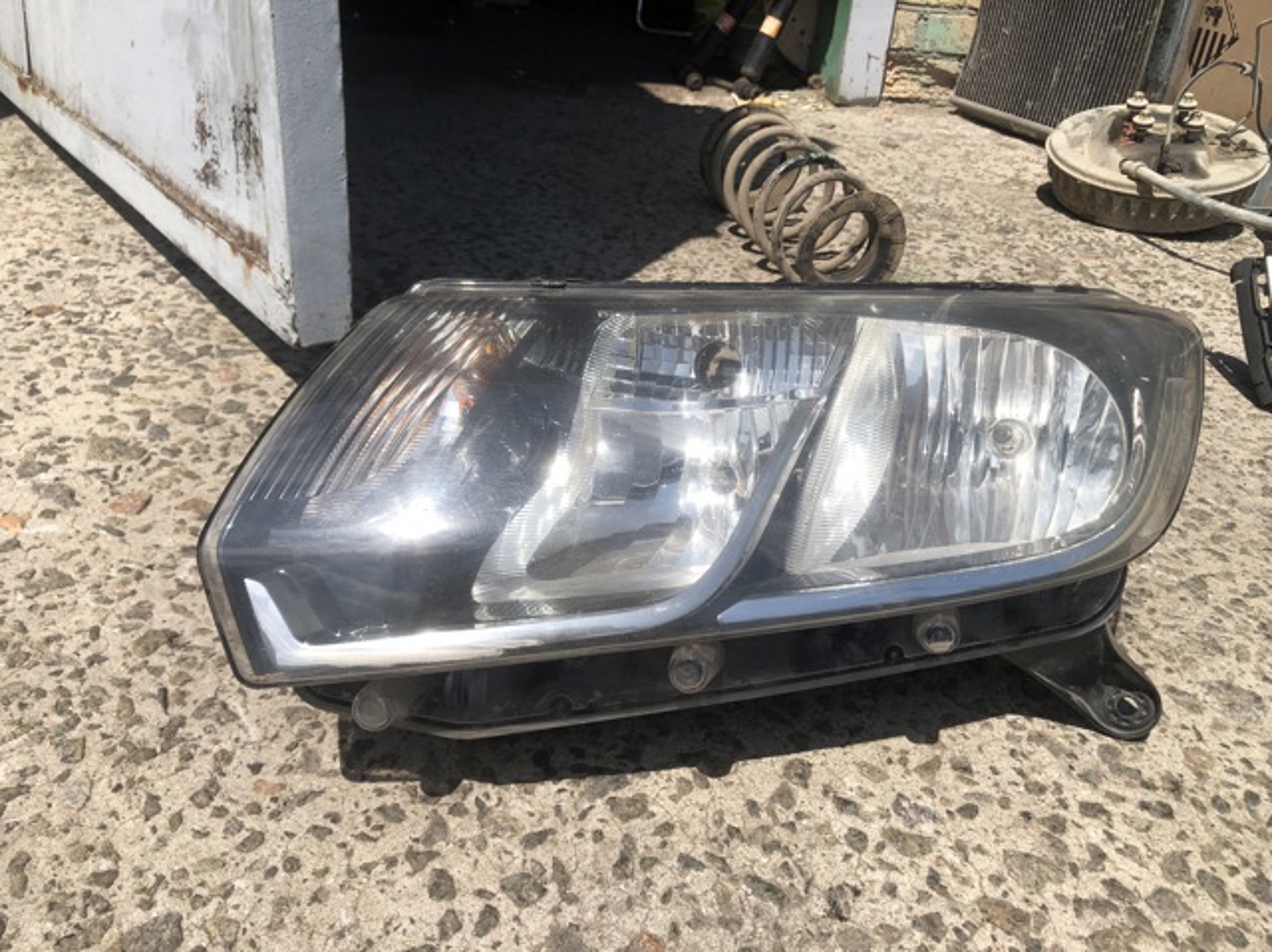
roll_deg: -4.3
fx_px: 1028
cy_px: 476
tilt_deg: -26.1
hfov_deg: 63.5
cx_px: 636
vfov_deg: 49.7
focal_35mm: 28
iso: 25
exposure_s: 1/3003
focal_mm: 3.99
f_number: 1.8
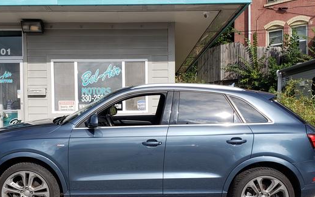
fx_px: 292
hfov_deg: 56.7
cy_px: 132
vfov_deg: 36.8
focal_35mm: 34
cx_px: 147
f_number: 2.4
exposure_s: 1/1258
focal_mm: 4.3
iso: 50
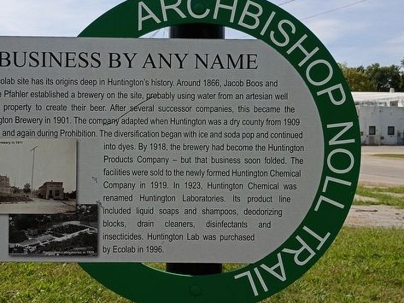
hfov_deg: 38.8
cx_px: 171
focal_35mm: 49
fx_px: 572
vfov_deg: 29.7
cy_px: 145
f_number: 1.8
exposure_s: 1/1634
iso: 103
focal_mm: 4.27
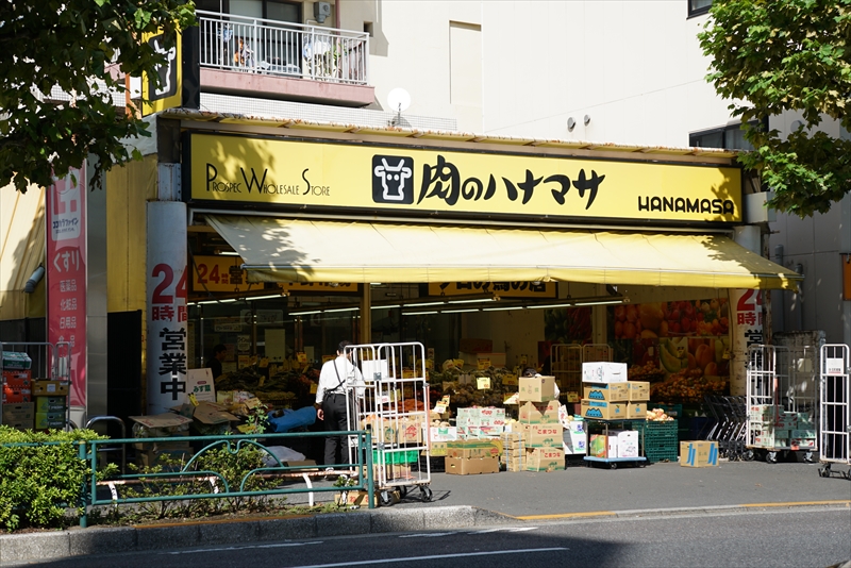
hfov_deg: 28.8
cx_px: 426
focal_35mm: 70
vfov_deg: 19.5
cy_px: 284
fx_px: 1655
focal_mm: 47
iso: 100
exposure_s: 1/640
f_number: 5
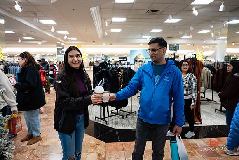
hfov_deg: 73.2
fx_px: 161
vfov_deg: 52.7
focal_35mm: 24
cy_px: 80
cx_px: 120
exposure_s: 1/125
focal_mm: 24
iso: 1000
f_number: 3.2
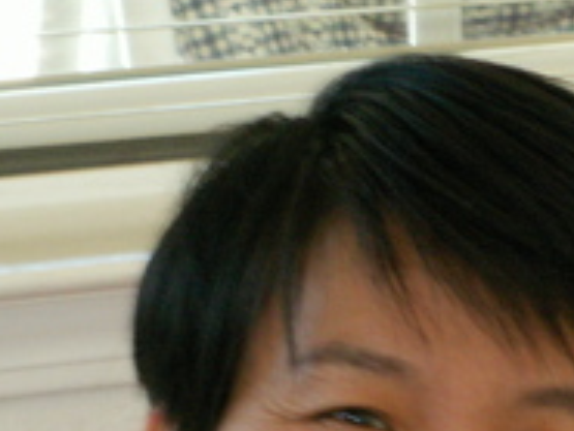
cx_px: 791
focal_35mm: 384
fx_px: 6372
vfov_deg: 3.9
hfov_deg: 5.1
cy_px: 657
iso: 160
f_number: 3.5
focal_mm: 18.05
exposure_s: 1/15
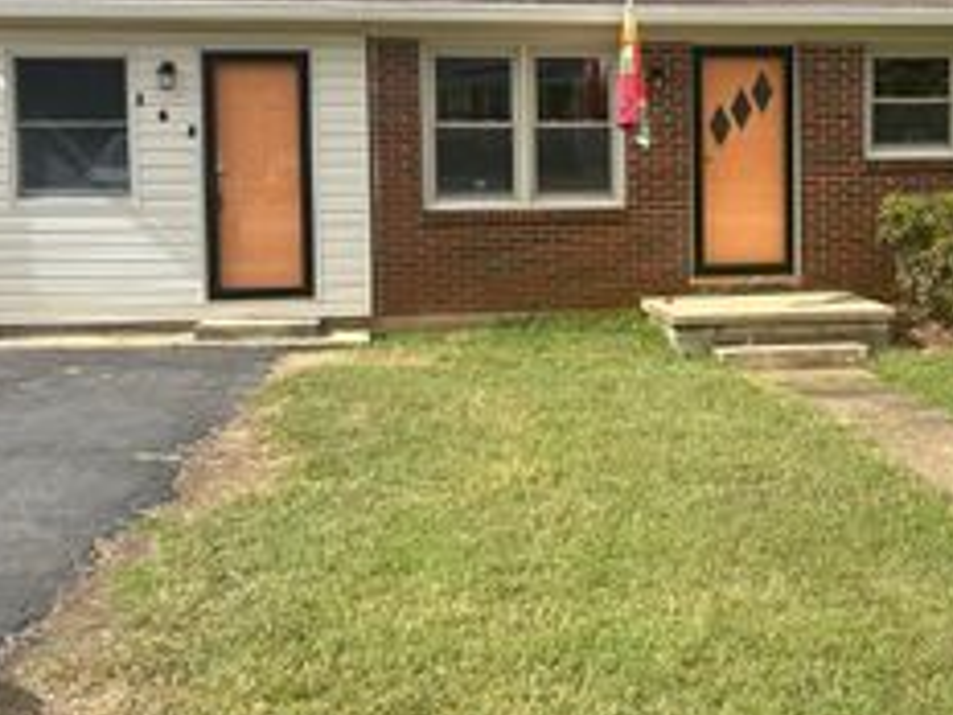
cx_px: 723
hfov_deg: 33.6
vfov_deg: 25.9
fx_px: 1542
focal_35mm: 56
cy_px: 224
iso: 50
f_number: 1.5
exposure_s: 1/3077
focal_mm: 5.7
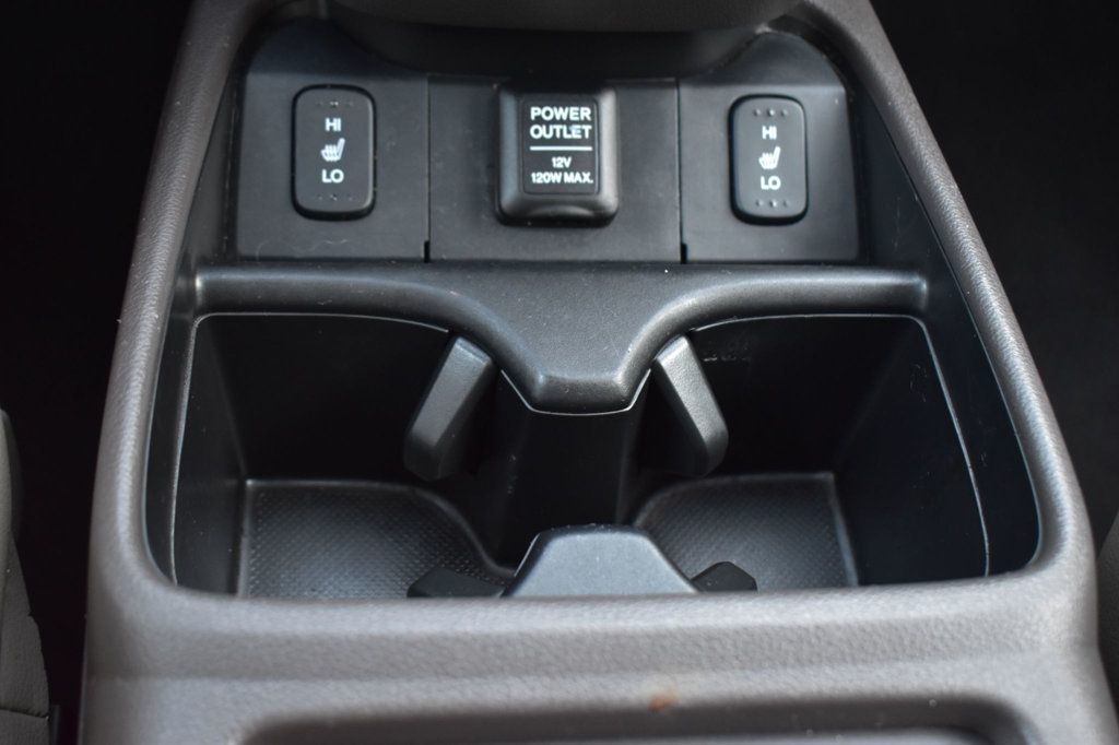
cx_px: 560
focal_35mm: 45
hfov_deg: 43.6
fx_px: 1398
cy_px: 372
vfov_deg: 29.8
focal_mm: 30
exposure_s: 1/15
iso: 1600
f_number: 5
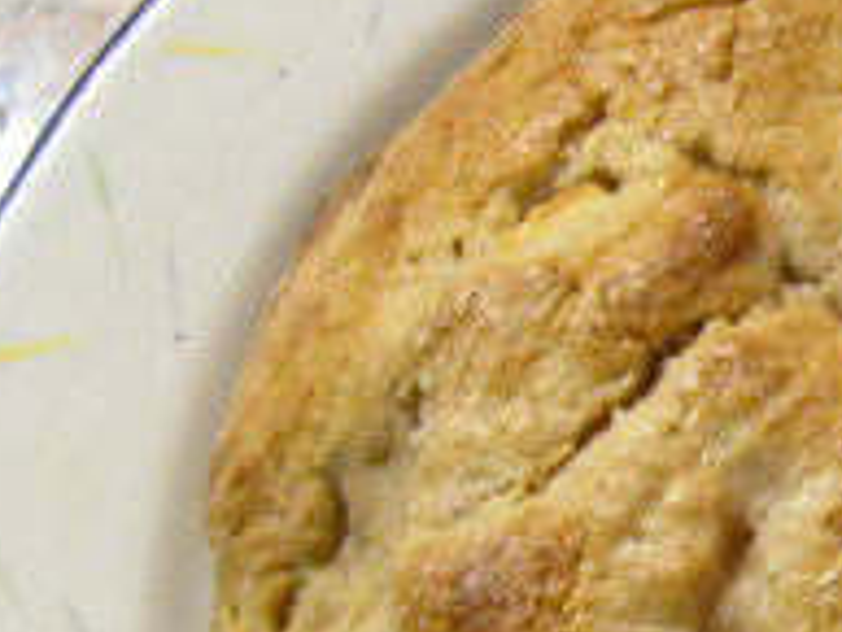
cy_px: 606
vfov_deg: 12.7
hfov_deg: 15.6
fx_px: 2823
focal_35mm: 116
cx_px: 1256
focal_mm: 7.4
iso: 200
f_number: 2.8
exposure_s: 1/20
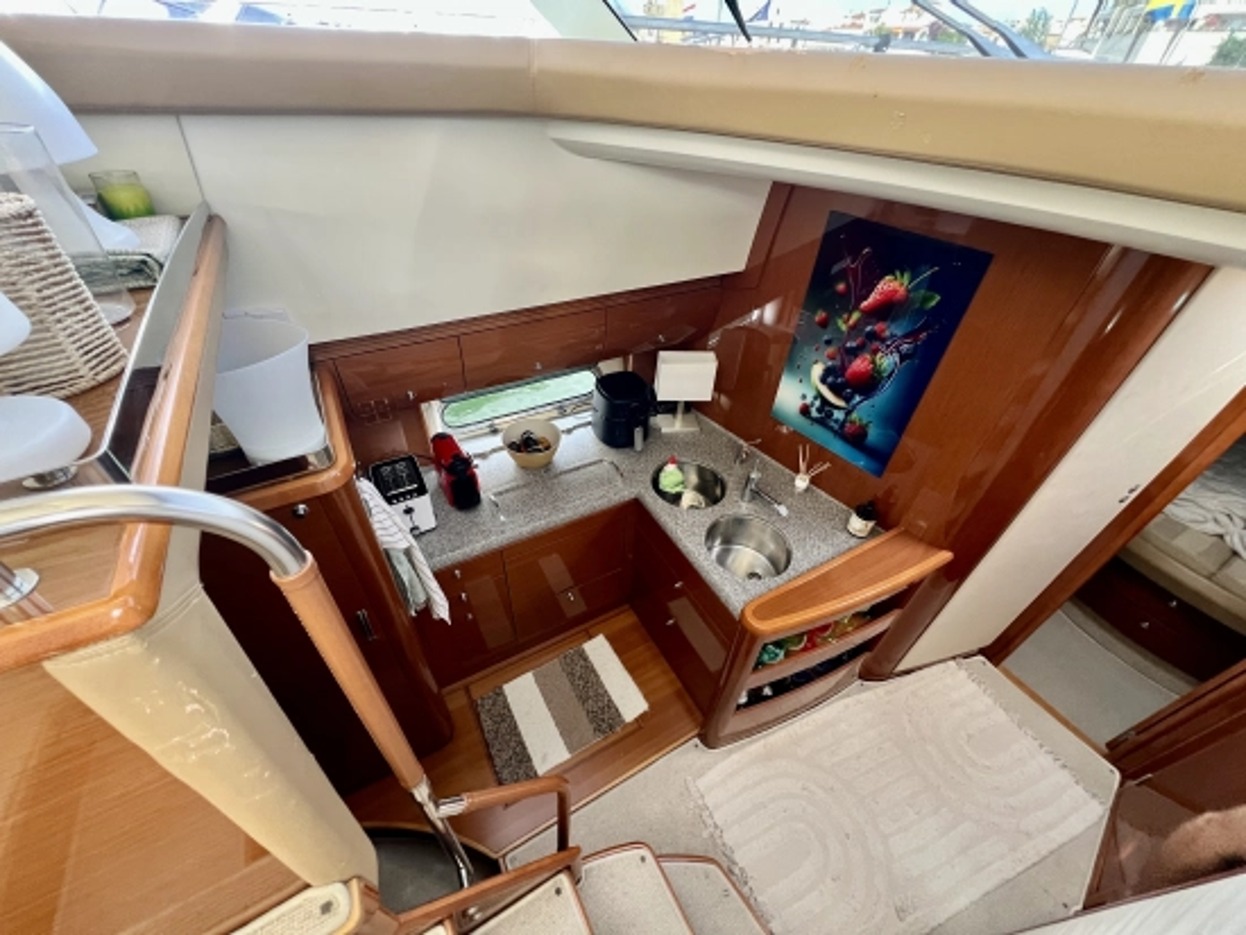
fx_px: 468
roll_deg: -2.9
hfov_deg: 106.2
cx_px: 623
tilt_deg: -40.5
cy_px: 468
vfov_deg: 90.0
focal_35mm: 13
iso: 320
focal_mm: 1.57
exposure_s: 1/60
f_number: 1.8
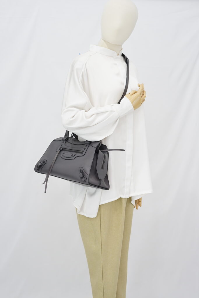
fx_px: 414
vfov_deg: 39.6
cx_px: 100
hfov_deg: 27.0
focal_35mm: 50
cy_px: 149
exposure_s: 1/10
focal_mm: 50
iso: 640
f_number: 6.3
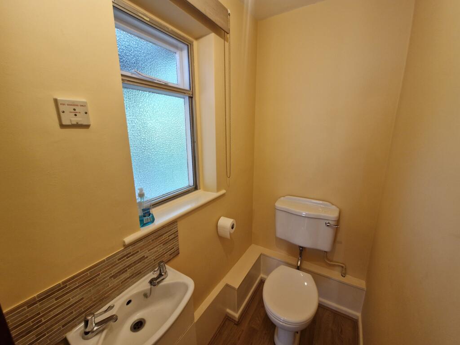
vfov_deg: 89.9
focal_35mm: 13
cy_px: 172
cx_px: 230
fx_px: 173
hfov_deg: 106.2
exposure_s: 1/50
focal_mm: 2.2
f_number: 2.2
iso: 200
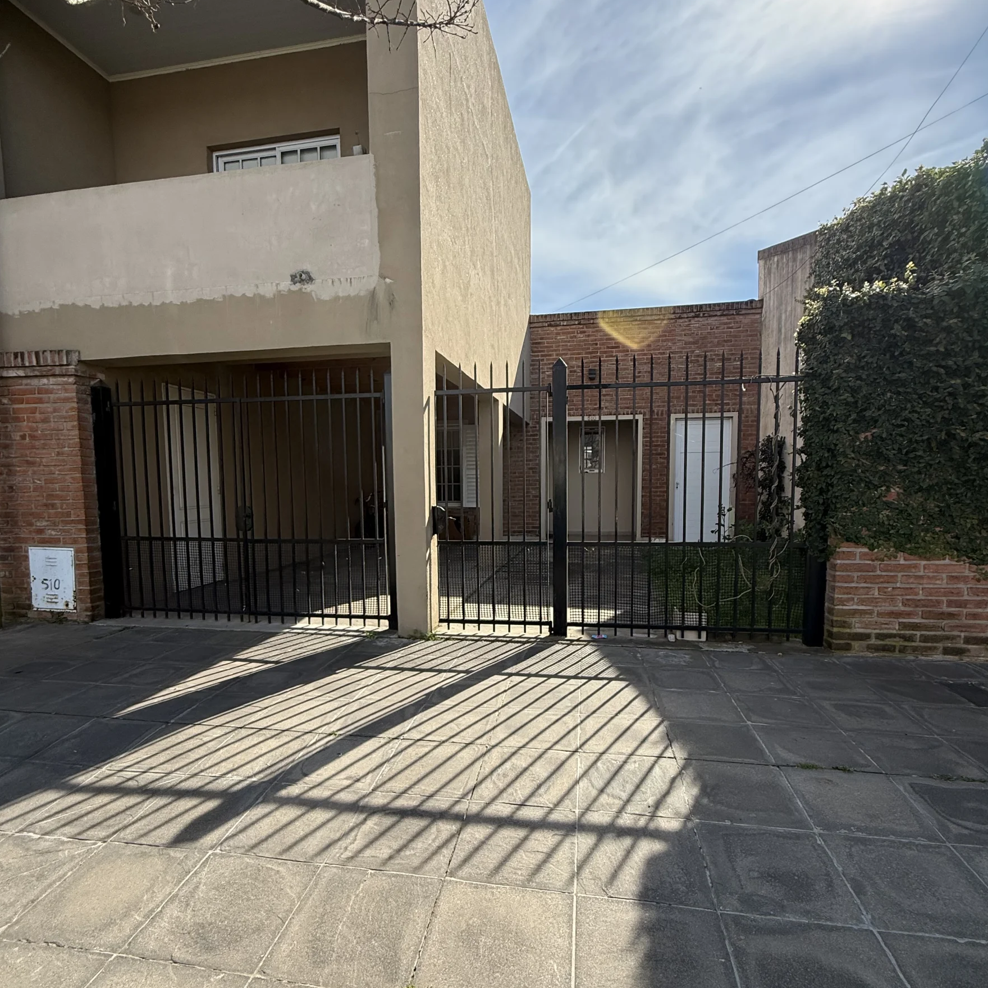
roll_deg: +0.1
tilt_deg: -4.8
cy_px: 535
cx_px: 480
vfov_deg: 80.6
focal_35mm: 18
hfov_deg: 80.7
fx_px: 581
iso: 64
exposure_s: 1/1497
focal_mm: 2.22
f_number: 2.2
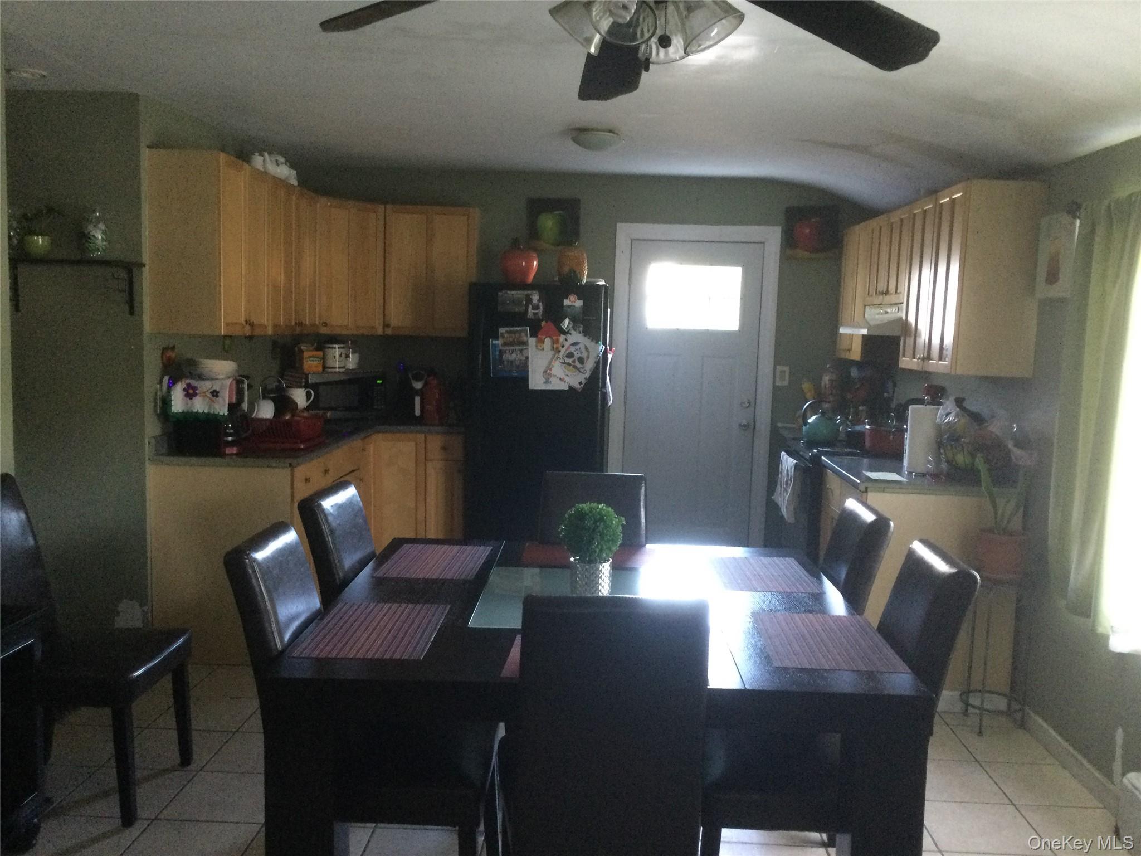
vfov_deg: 45.4
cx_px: 570
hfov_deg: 58.4
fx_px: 1022
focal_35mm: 31
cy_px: 428
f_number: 2.4
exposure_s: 1/15
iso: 400
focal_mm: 3.3
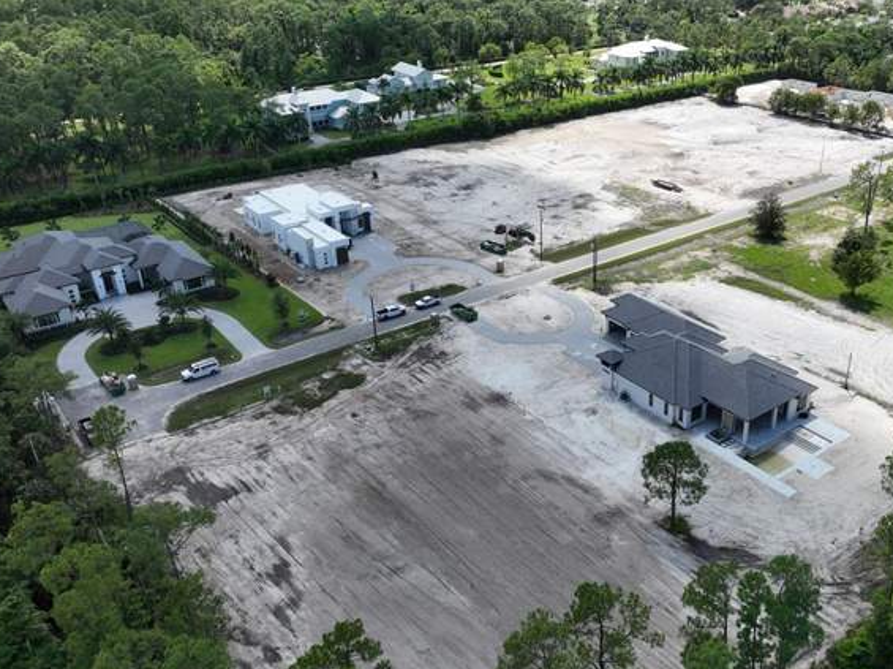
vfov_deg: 41.7
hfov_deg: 53.1
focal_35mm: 34
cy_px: 346
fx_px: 877
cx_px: 582
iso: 100
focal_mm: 12.29
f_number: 4.5
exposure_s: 1/1000
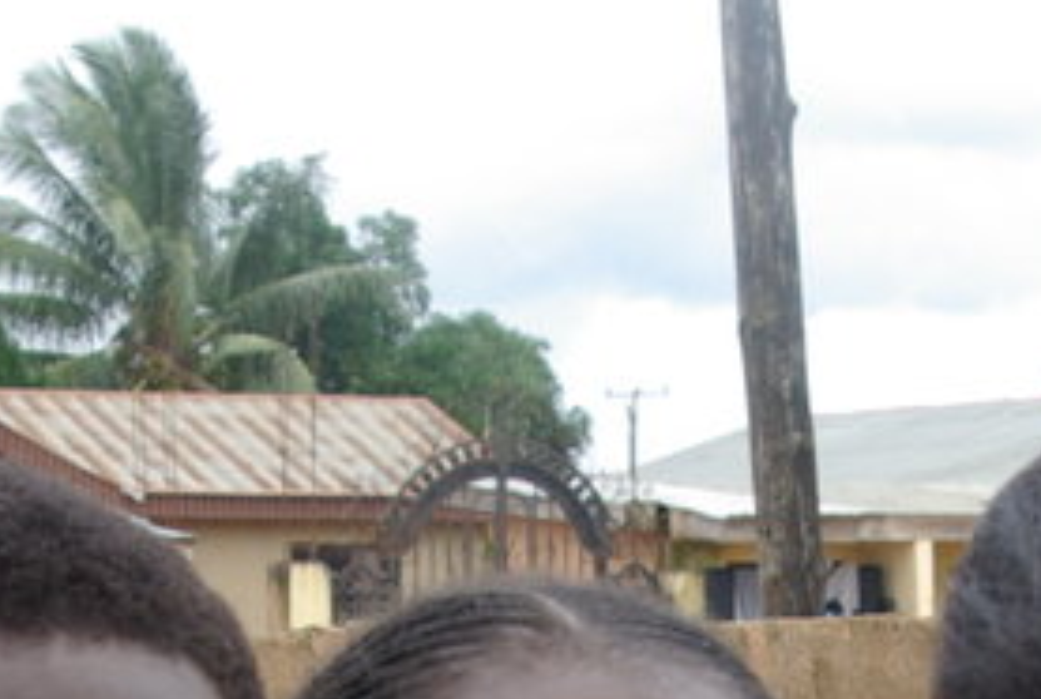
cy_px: 971
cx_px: 552
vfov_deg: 9.4
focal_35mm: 144
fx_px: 4173
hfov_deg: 14.2
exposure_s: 1/125
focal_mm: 26
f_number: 8
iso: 140
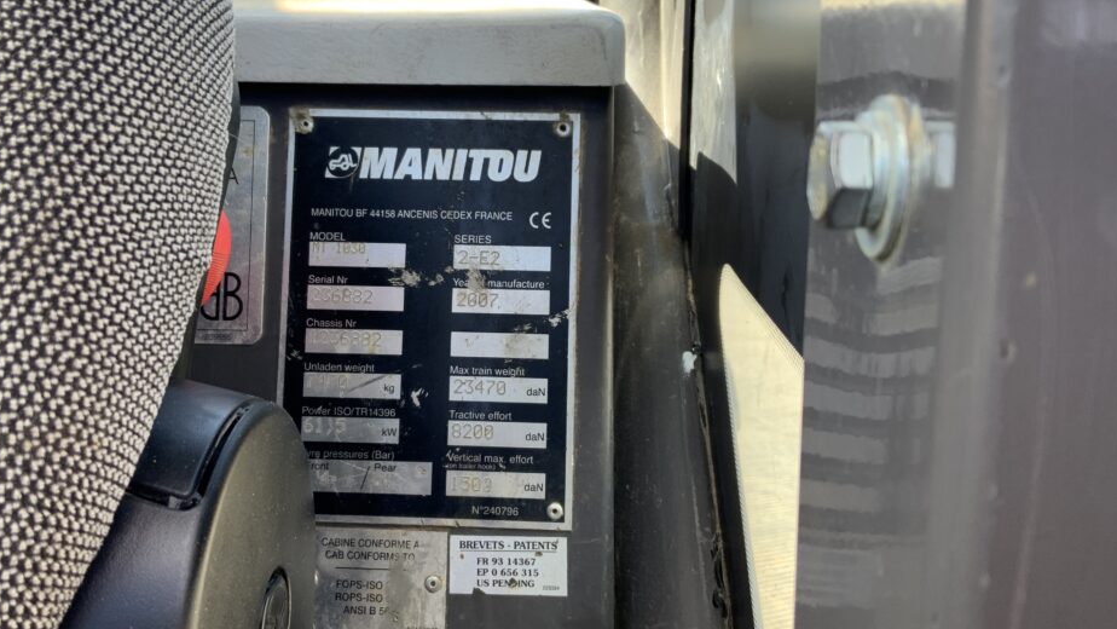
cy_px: 281
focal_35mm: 35
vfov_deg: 33.7
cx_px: 504
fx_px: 1037
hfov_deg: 56.5
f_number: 1.8
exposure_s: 1/122
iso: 32
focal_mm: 3
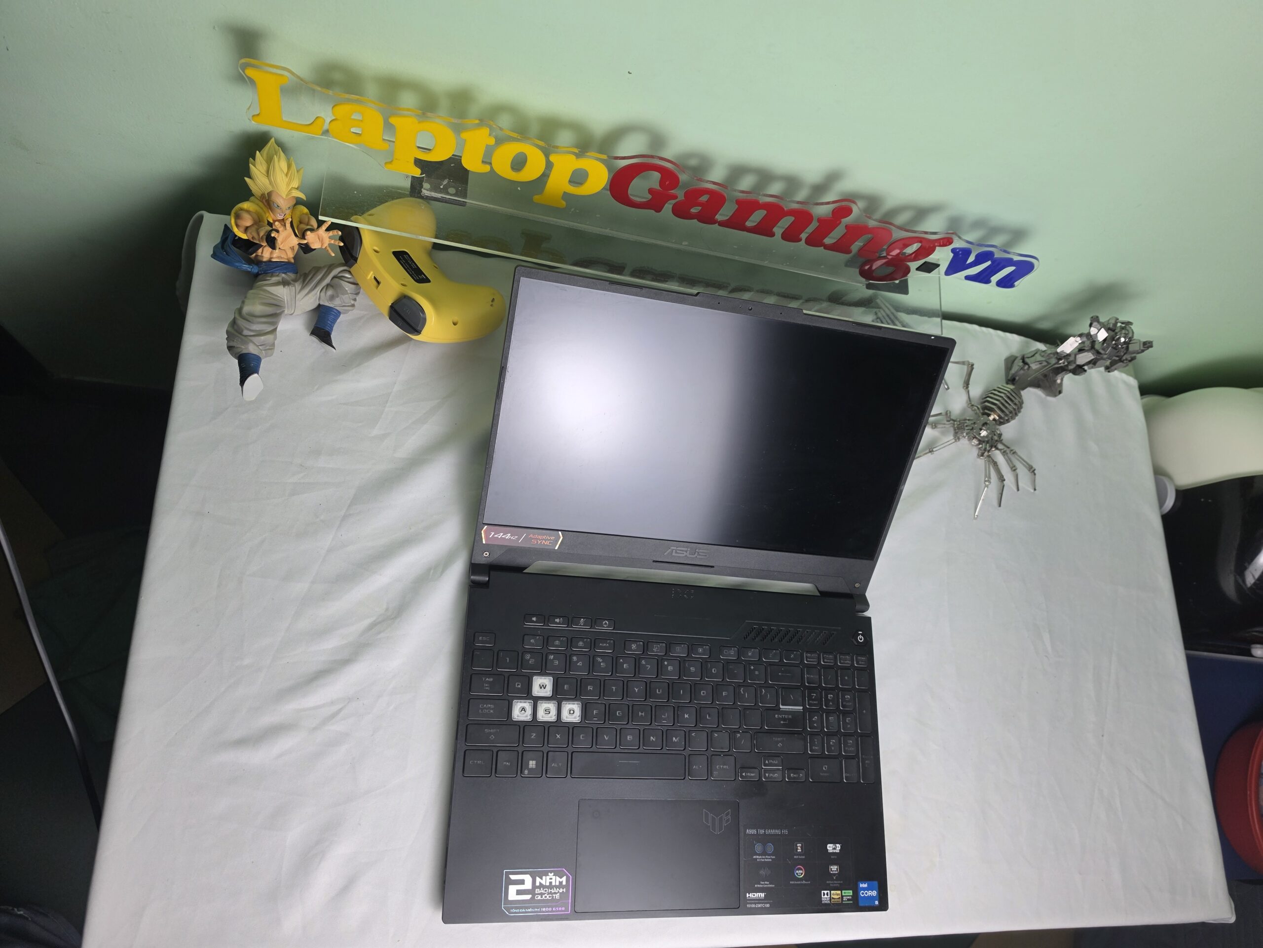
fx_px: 839
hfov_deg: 73.9
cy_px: 474
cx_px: 632
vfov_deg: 58.9
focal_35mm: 23
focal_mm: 6.5
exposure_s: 1/100
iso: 10
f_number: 1.4
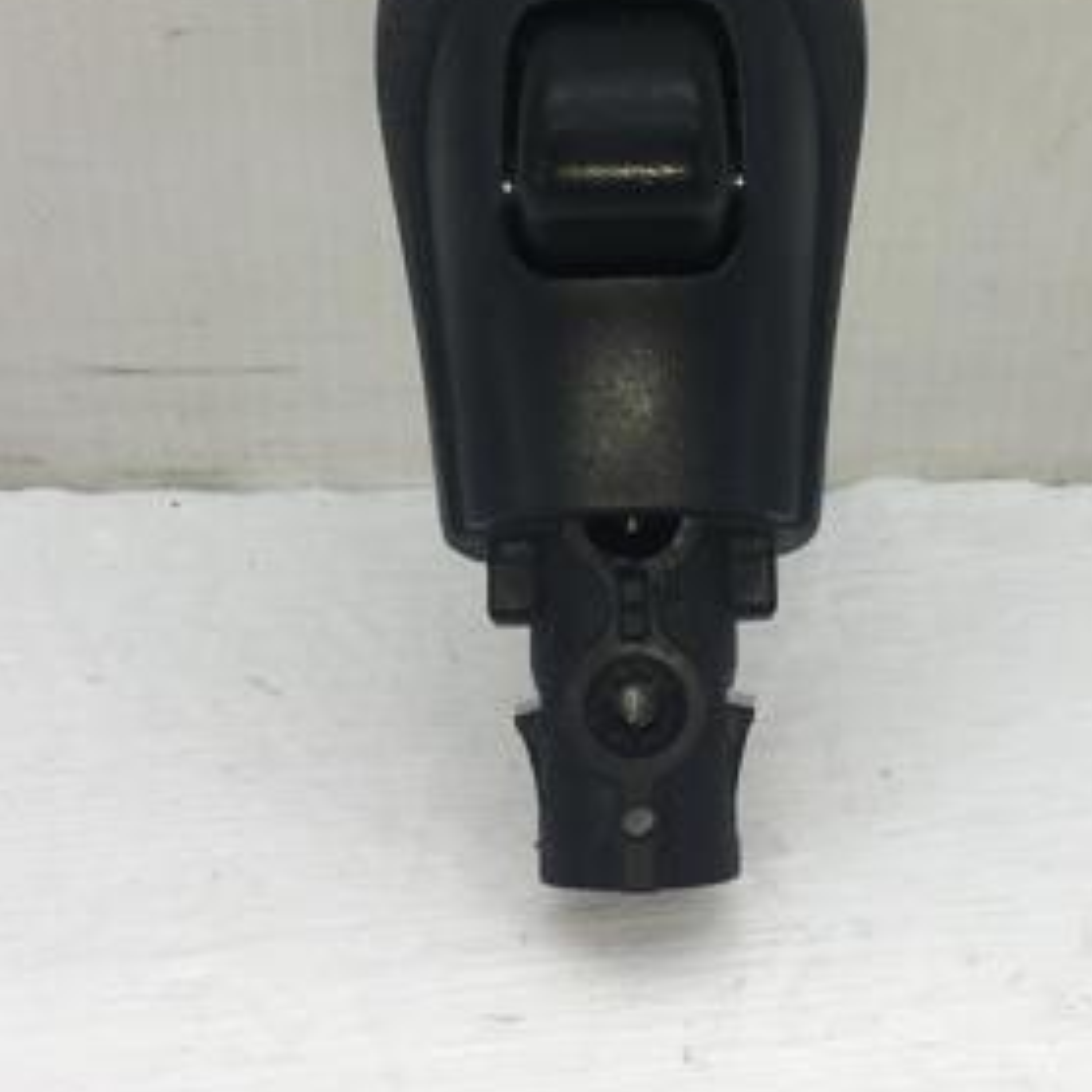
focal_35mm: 59
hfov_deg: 29.0
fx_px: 2106
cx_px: 683
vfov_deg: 28.8
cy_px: 318
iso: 25
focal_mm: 4.15
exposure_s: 1/478
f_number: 2.2
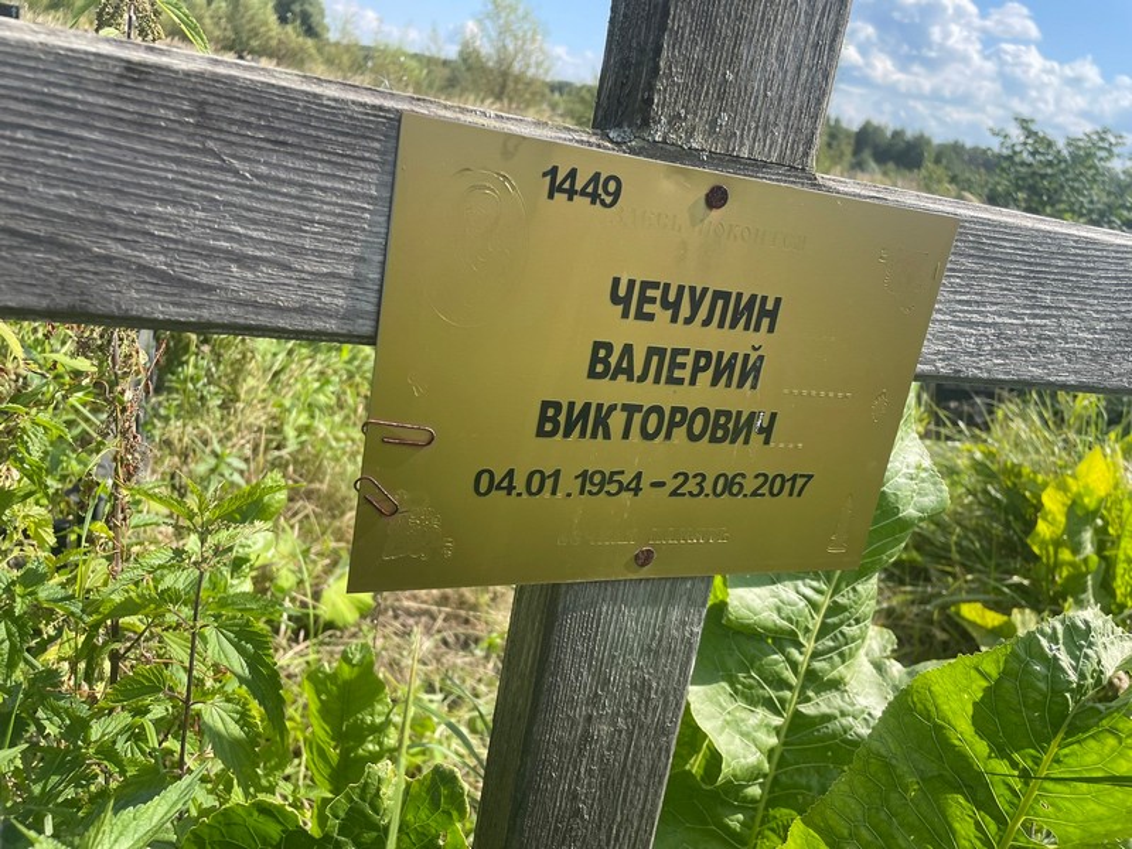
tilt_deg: -15.1
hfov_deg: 67.3
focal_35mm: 26
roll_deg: -6.3
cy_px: 424
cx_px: 566
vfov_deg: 53.1
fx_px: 850
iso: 32
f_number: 1.6
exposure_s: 1/1742
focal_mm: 4.2
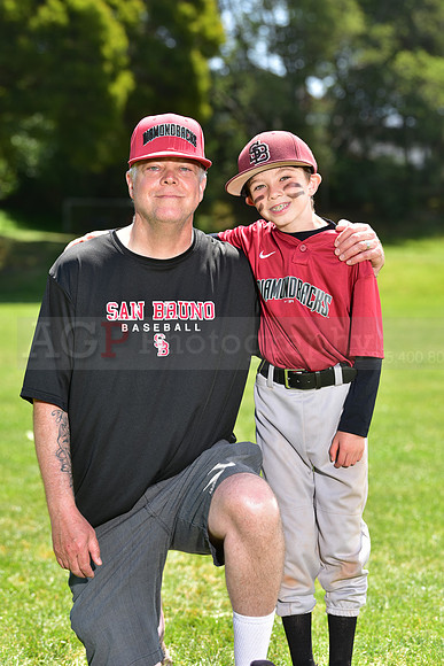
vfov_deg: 18.3
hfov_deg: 12.2
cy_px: 333
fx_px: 2071
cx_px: 222
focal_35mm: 112
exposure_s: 1/200
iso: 80
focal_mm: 112
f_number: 5
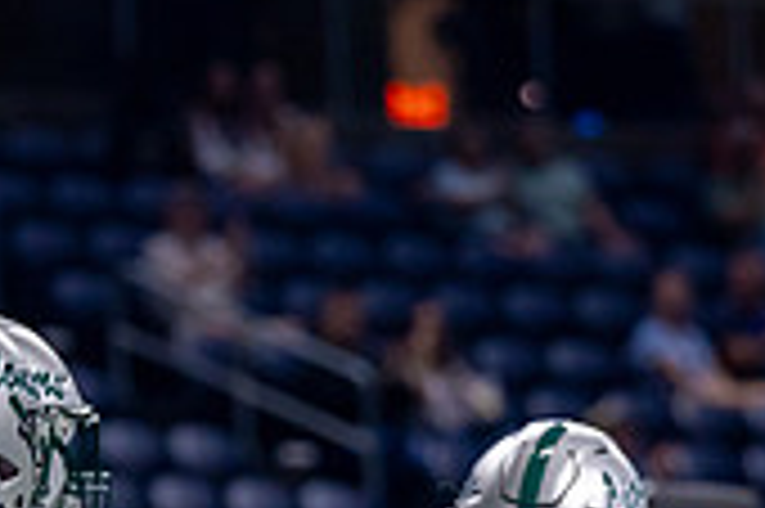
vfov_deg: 2.8
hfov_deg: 4.2
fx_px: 10381
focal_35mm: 489
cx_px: 142
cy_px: 840
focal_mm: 124
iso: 2000
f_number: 2.8
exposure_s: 1/1000
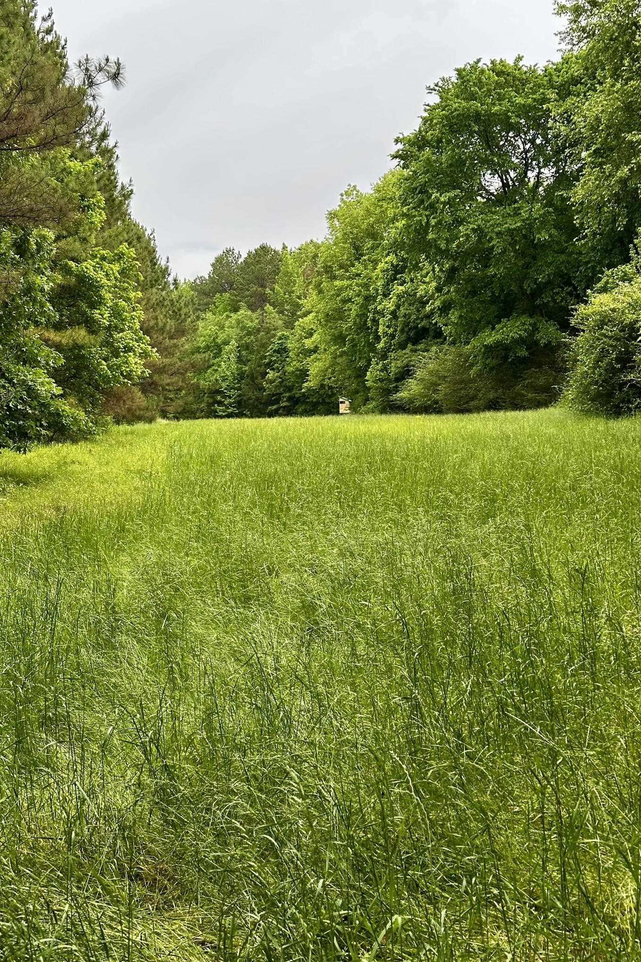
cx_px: 287
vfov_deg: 39.6
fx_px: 1336
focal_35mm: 50
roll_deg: +1.0
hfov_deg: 27.0
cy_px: 481
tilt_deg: -2.9
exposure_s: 1/279
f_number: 1.78
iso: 64
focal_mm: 6.86
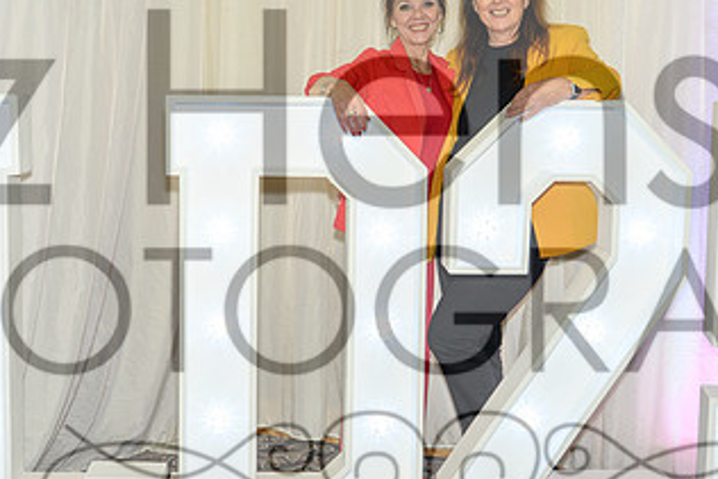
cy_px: 210
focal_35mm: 64
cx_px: 312
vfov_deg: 21.3
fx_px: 1277
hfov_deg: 31.4
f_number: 4
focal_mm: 28.5
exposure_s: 1/160
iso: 1250
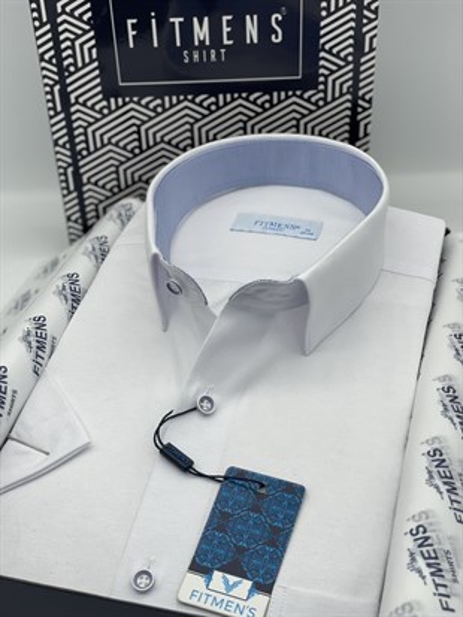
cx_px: 232
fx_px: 927
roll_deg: +2.8
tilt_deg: -33.5
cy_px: 308
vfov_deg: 36.8
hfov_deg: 28.0
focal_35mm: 52
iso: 32
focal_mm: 6
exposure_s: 1/277
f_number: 2
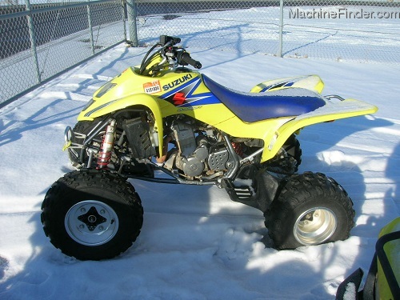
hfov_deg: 54.0
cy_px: 150
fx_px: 393
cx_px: 200
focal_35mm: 34
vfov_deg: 41.8
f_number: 4.9
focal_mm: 5.7
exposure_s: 1/424
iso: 50
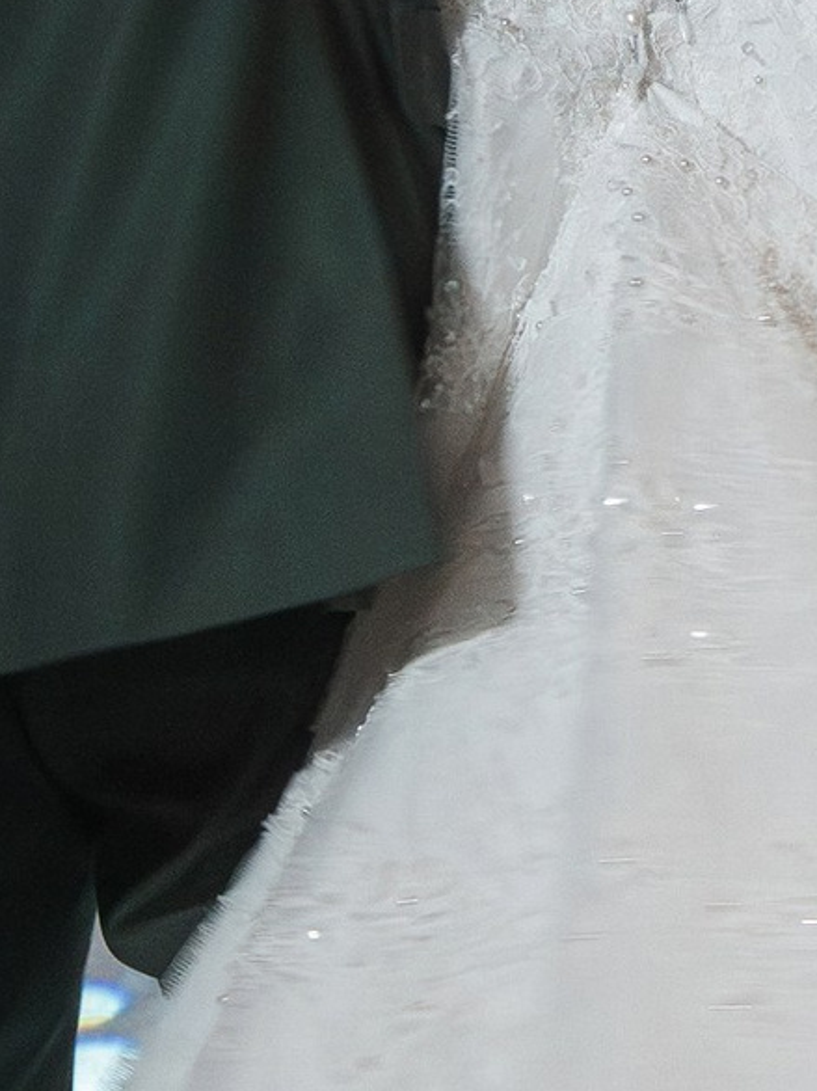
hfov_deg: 5.1
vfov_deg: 6.8
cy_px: 34
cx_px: 804
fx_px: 9133
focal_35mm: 290
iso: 5000
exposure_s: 1/125
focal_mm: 46
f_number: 8
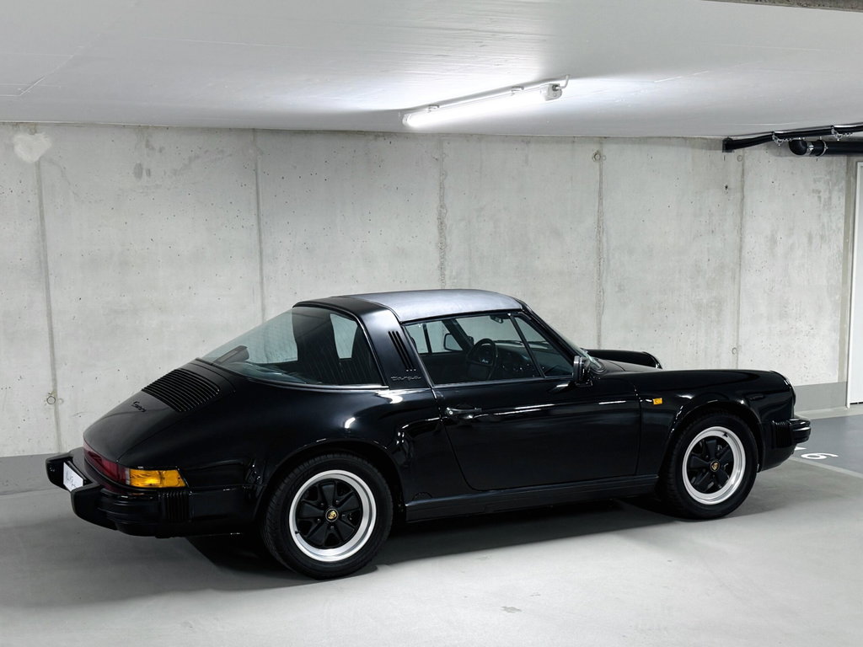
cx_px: 432
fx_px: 598
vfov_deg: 56.8
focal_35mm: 24
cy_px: 324
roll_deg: -0.6
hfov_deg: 71.6
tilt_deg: -9.1
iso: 160
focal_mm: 6.76
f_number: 1.78
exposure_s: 1/50
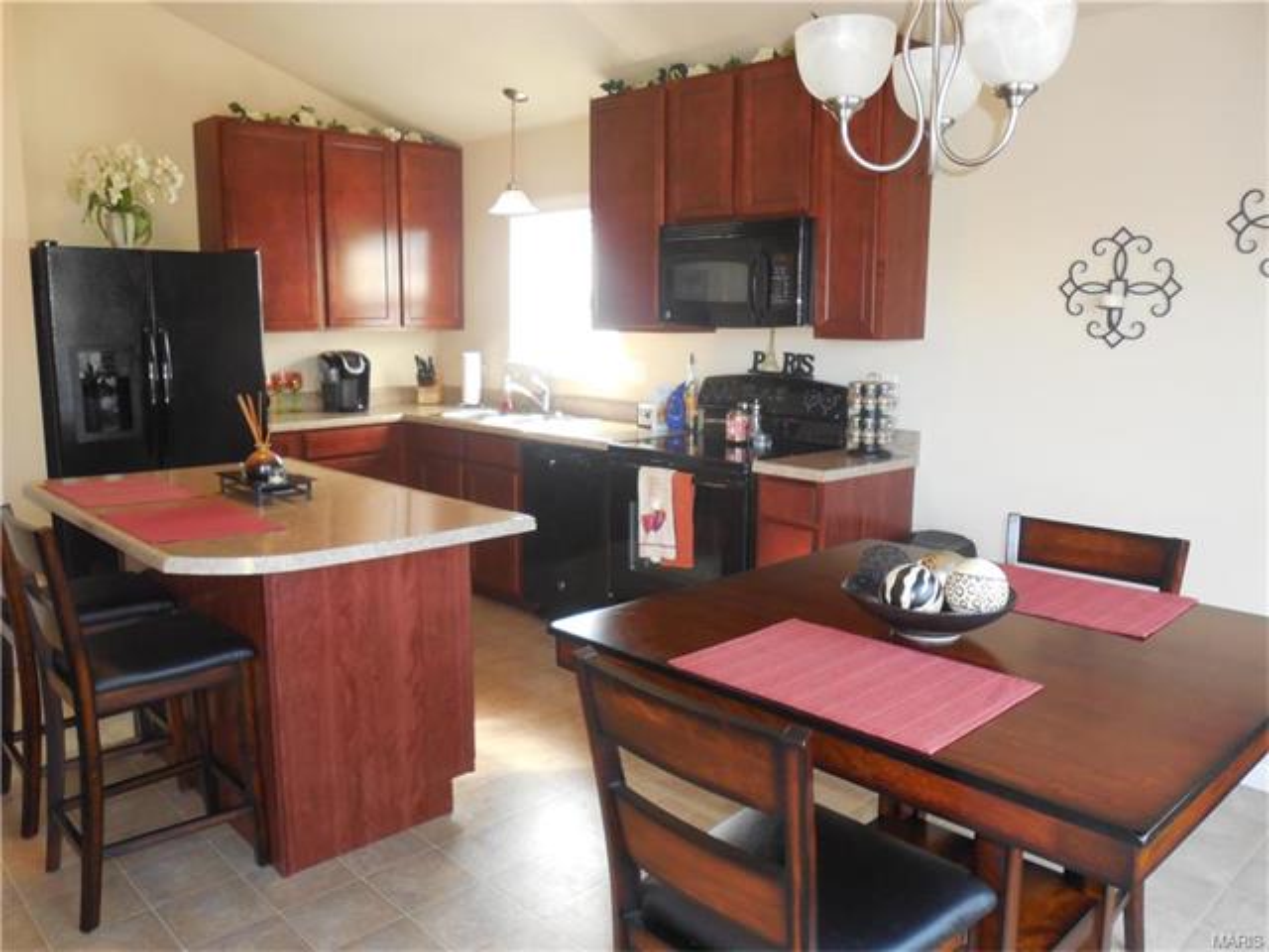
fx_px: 953
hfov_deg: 67.3
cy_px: 476
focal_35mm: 26
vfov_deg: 53.1
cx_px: 634
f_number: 3.5
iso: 400
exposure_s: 1/25
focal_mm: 4.6
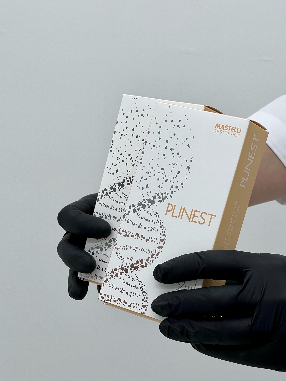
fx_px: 1002
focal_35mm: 91
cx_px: 153
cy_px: 170
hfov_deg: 16.2
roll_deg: -1.6
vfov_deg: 21.5
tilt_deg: -13.1
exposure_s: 1/100
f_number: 2.8
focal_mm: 9
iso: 40
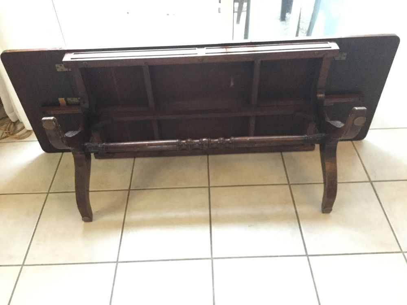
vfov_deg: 45.4
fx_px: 364
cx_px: 204
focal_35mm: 31
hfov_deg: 58.4
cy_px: 152
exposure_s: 1/25
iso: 250
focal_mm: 3.3
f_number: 2.4
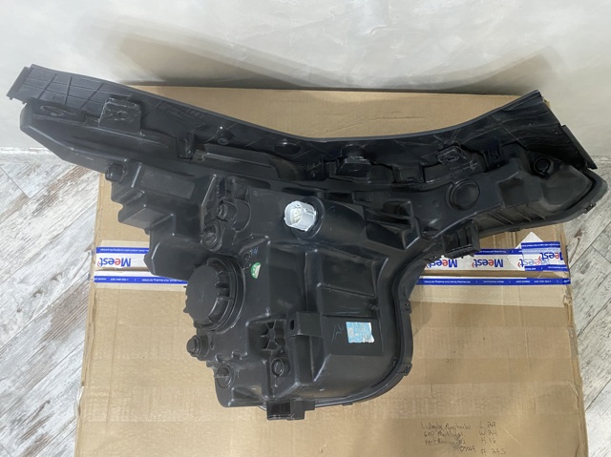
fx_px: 459
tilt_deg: -78.4
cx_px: 306
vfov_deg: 53.0
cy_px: 228
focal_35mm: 26
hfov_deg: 67.3
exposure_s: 1/48
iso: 400
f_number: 1.8
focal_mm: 4.25
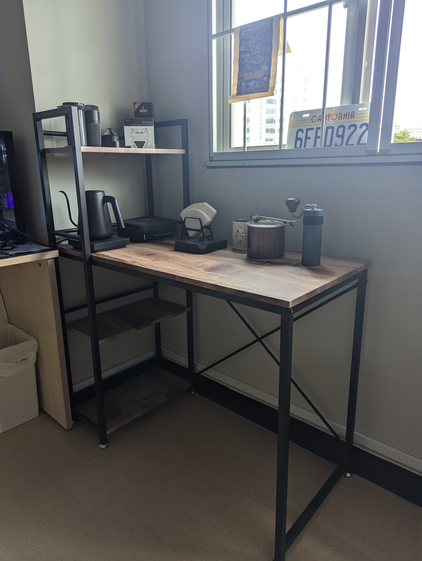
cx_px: 211
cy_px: 280
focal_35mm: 24
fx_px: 389
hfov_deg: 56.9
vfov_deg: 71.5
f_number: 1.85
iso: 39
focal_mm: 6.81
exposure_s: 1/57.2
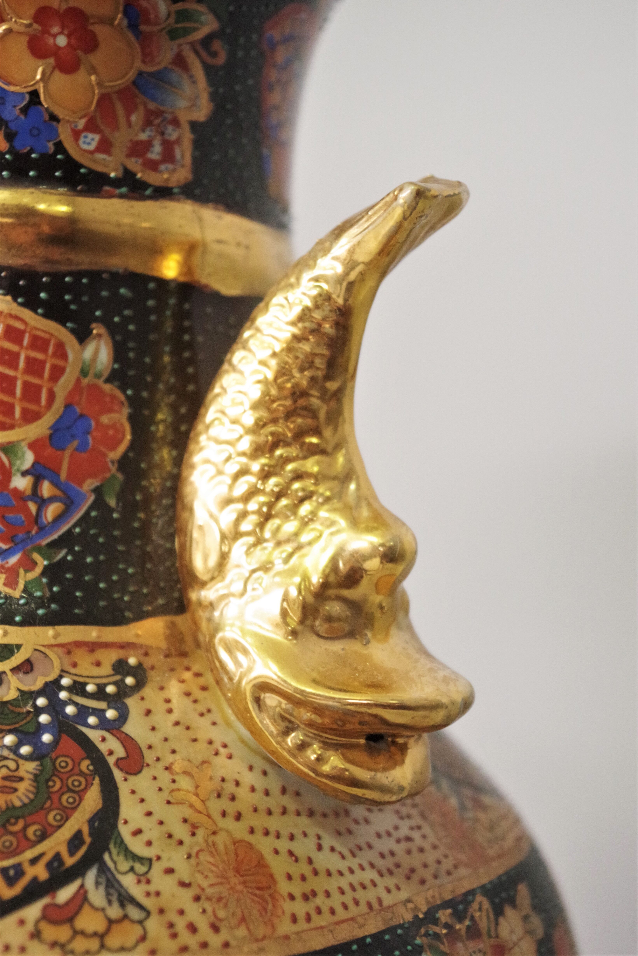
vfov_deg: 42.7
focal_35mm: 46
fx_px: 1223
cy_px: 478
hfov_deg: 29.2
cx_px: 319
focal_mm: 30.63
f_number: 4
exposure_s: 1/60
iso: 3200
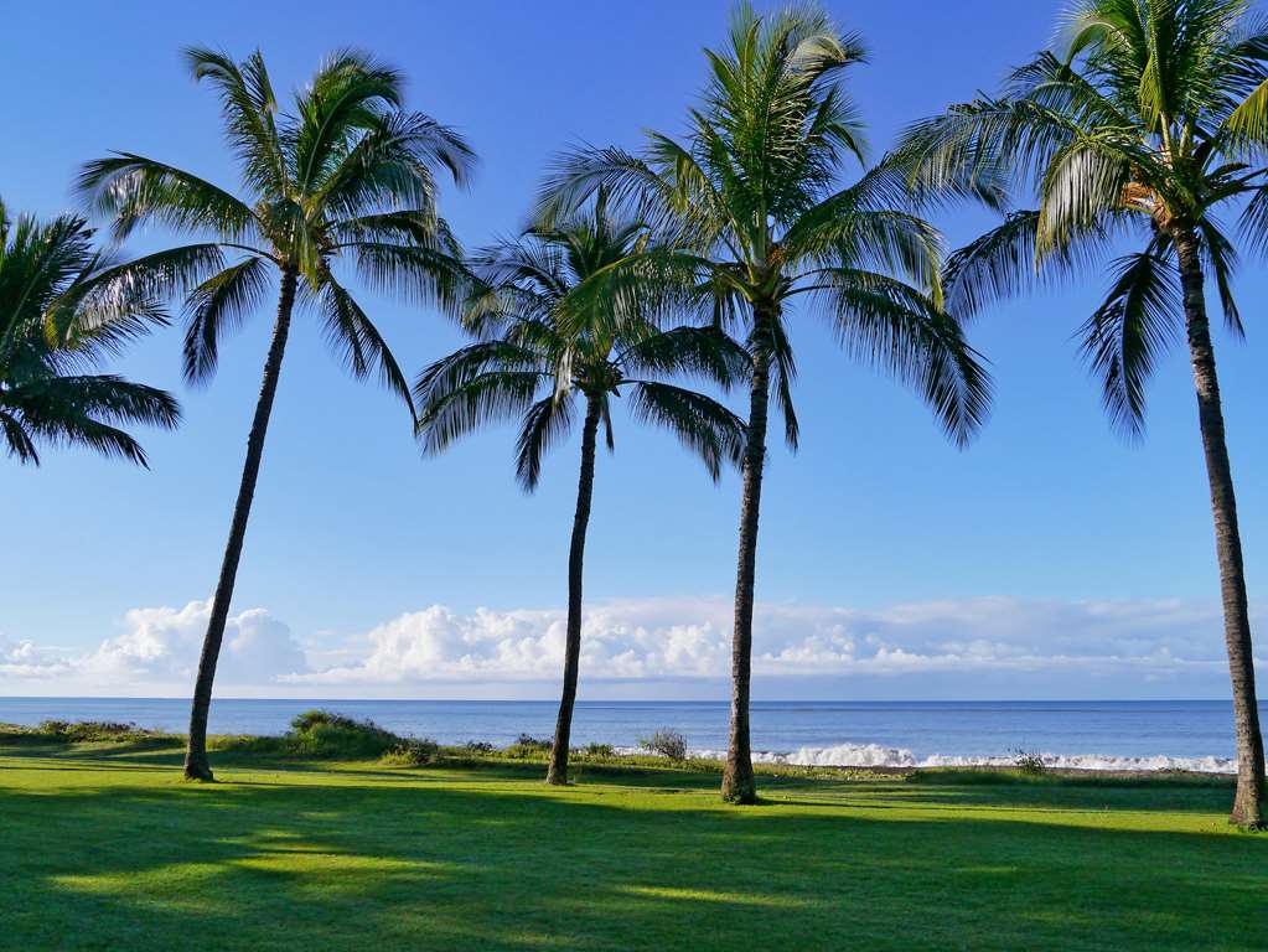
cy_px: 476
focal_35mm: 28
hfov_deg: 63.4
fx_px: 1026
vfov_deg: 49.8
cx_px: 634
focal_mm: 14
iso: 160
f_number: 8
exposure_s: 1/500
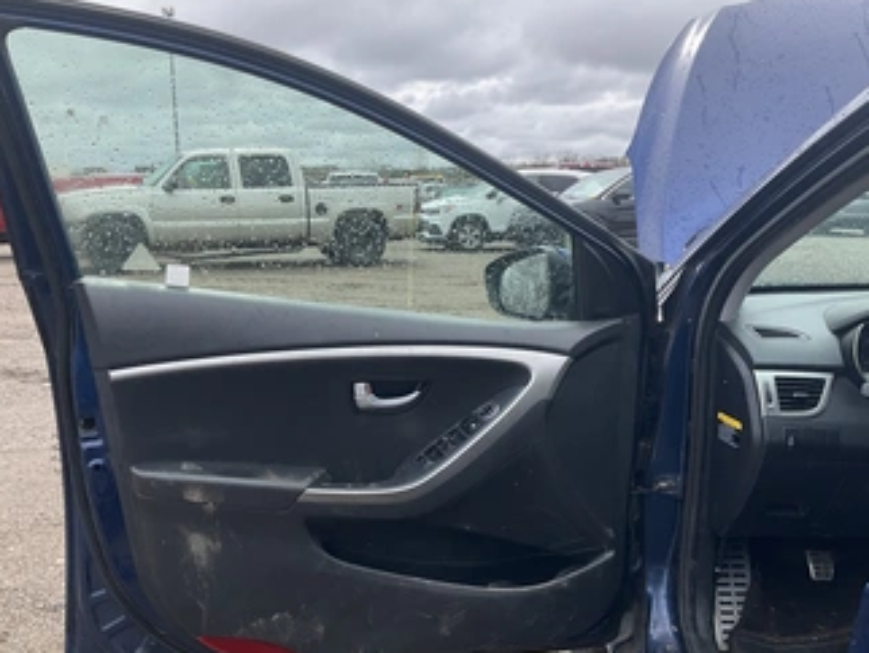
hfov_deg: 51.3
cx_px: 437
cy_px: 367
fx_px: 904
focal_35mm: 36
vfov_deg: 39.6
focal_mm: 3
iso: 25
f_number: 1.8
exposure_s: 1/842
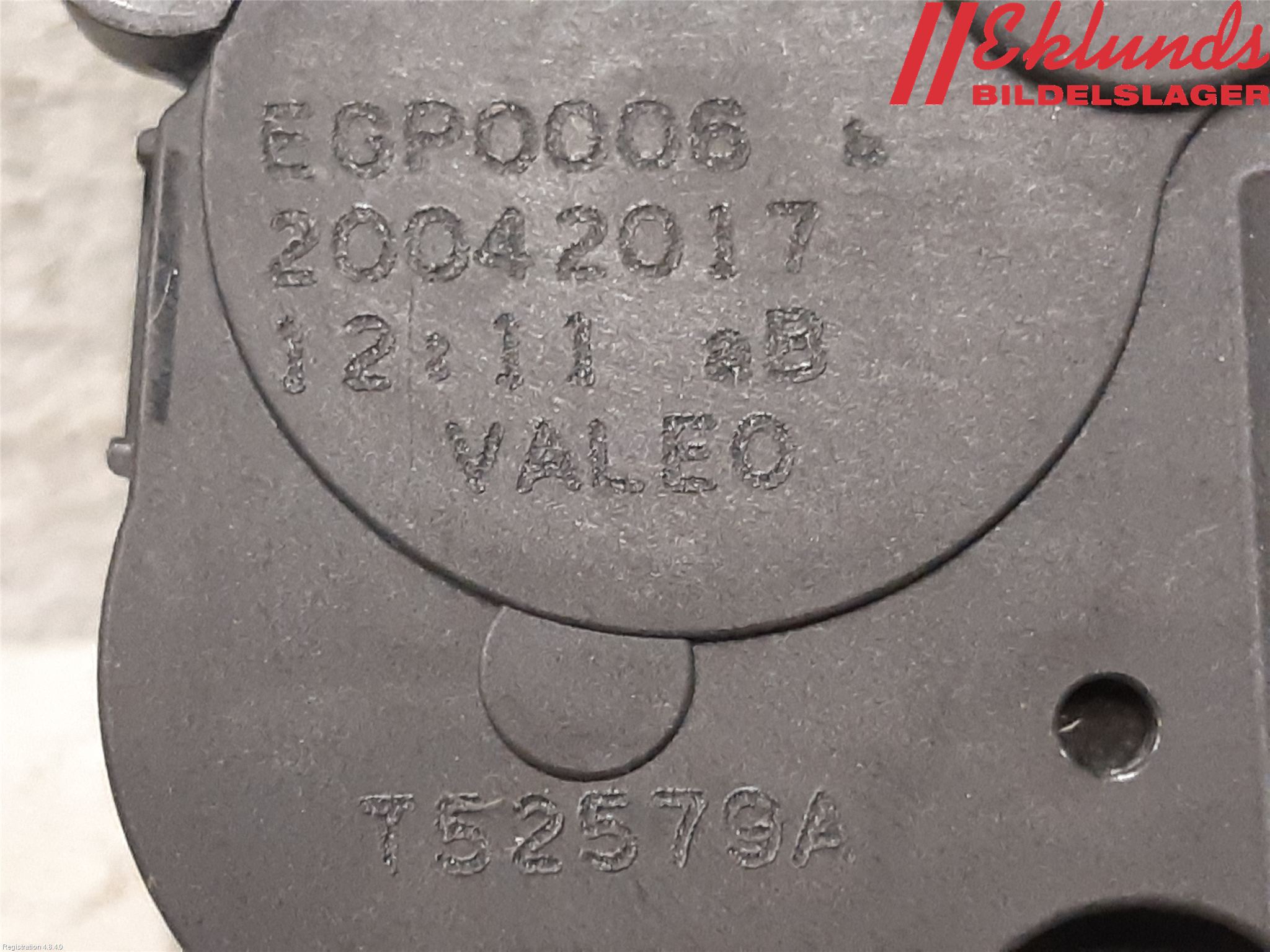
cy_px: 476
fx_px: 954
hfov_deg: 67.3
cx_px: 635
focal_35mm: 26
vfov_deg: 53.1
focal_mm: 3.93
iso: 250
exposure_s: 1/25
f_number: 1.7
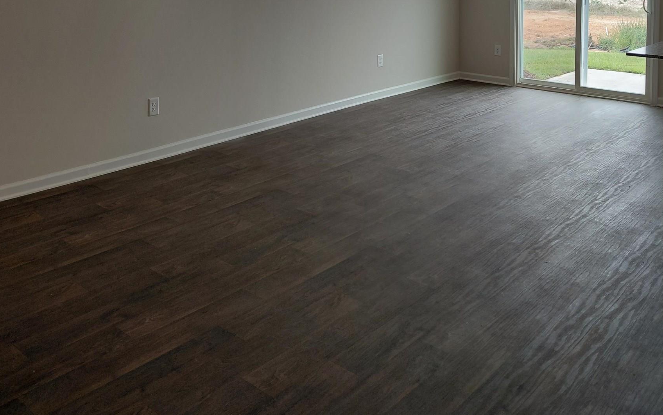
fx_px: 650
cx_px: 330
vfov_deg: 32.4
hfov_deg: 54.0
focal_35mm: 36
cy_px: -2
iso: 50
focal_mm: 4.69
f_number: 1.8
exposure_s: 1/100
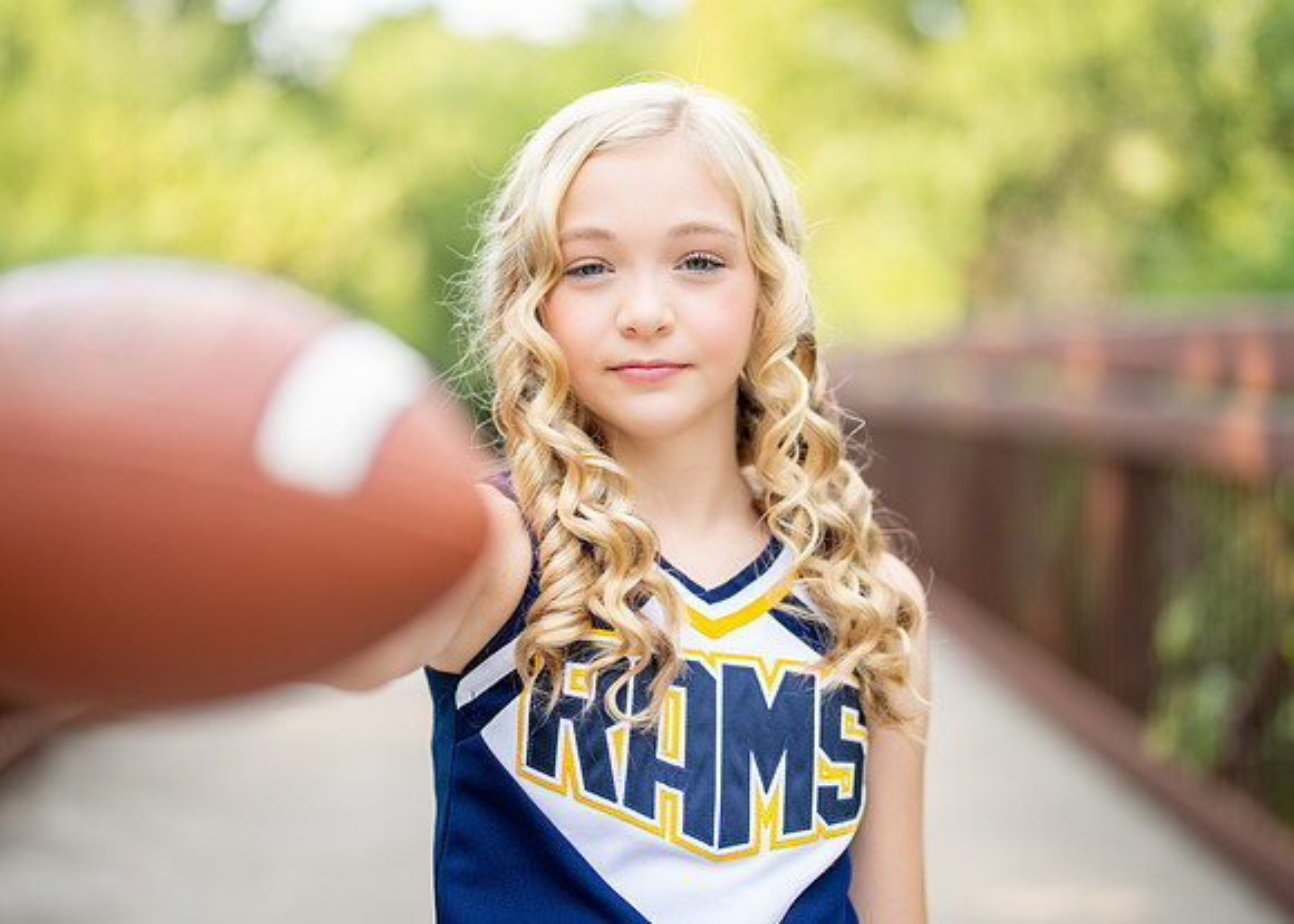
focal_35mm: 61
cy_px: 416
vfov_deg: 23.4
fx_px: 2231
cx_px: 648
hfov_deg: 32.3
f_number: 1.2
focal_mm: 50
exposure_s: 1/640
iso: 100
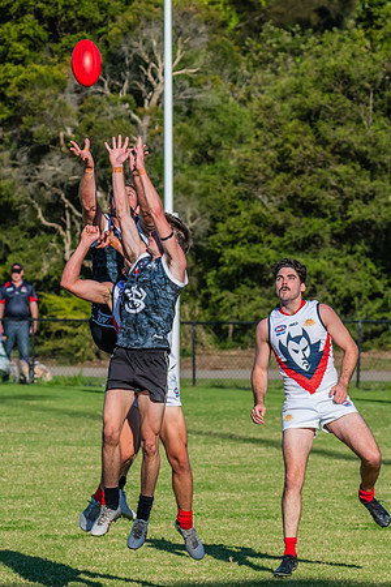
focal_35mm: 373
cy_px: 295
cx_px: 164
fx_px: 6070
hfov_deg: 3.7
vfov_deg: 5.5
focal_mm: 240
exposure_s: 1/1600
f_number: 10
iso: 800
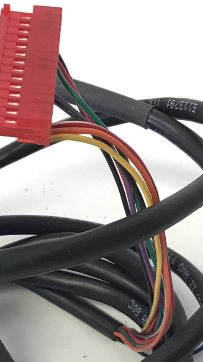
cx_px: 37
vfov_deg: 27.0
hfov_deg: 15.4
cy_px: 249
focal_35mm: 78
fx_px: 746
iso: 40
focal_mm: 3.3
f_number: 2.4
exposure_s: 1/33
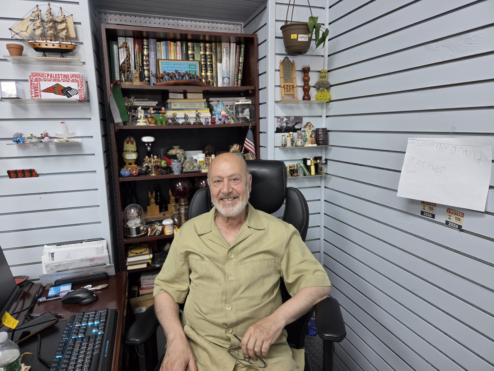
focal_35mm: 23
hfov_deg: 73.9
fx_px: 328
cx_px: 247
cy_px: 186
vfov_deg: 58.9
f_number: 1.8
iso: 200
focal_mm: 5.4
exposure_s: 1/120
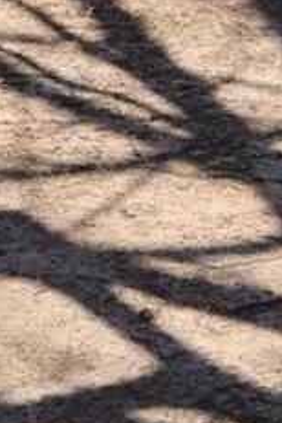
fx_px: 3278
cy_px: -857
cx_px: 315
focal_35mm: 279
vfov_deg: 6.7
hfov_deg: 4.9
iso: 200
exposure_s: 1/400
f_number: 10
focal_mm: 28
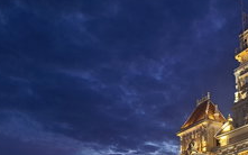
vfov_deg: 27.5
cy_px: 119
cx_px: 190
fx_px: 311
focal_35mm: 46
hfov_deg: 42.0
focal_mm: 5.23
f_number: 1.8
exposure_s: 1/60
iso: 80
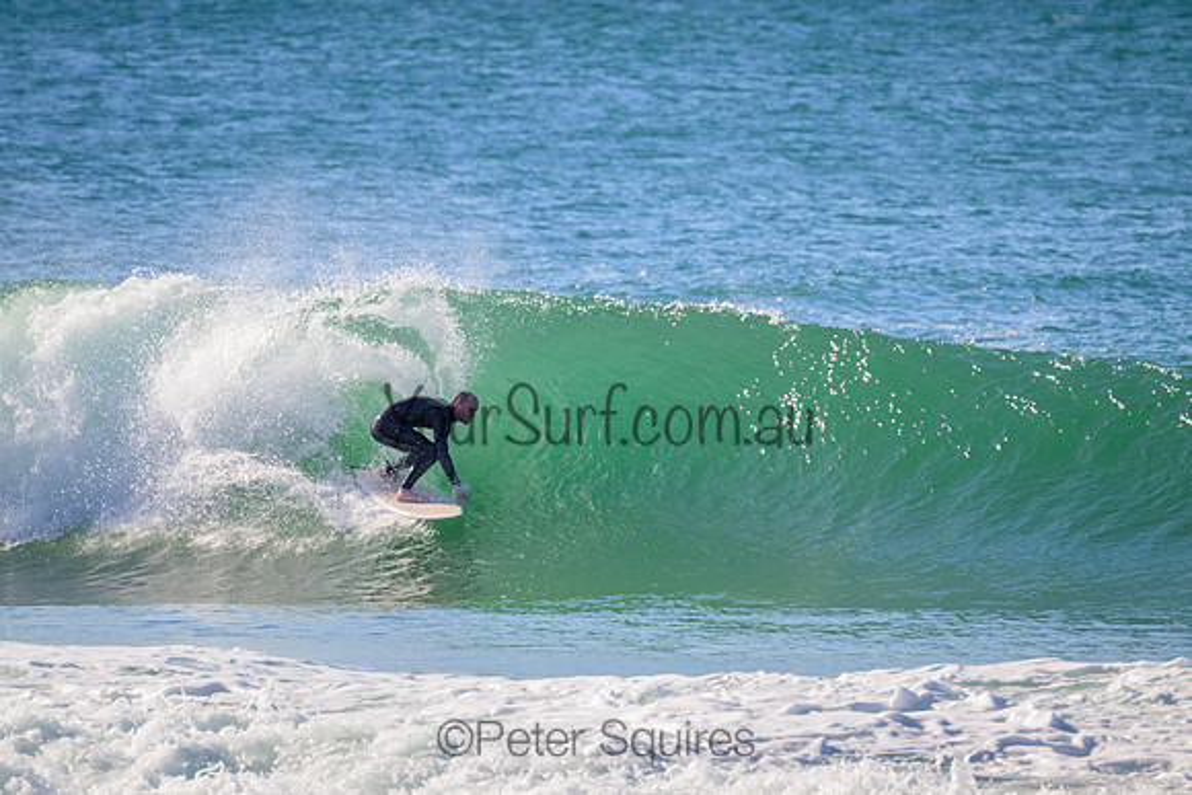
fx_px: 26494
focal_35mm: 800
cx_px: 596
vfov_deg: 1.7
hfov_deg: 2.6
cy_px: 398
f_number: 11
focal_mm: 800
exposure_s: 1/2000
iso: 1600
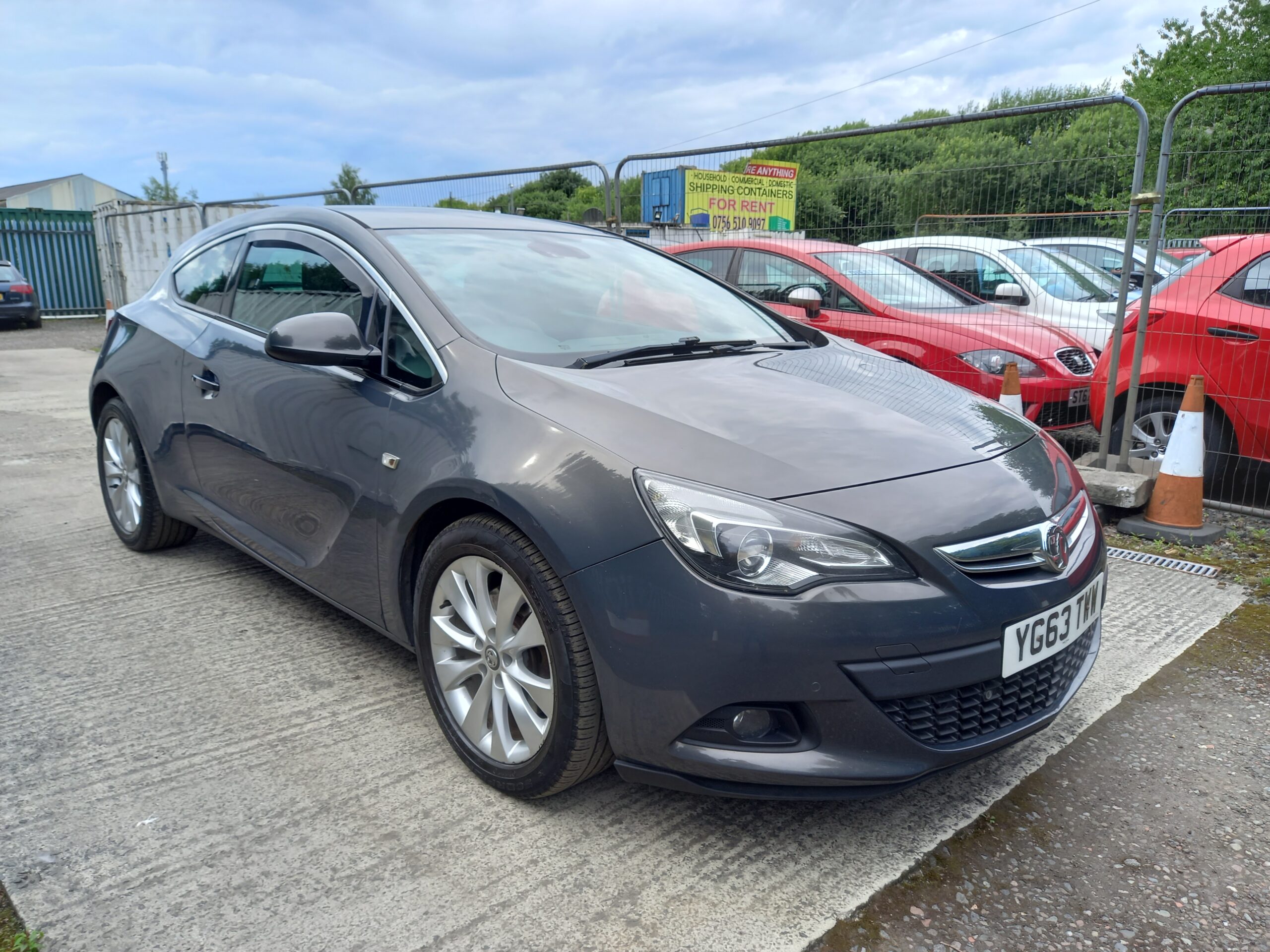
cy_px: 476
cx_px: 635
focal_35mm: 25
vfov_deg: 54.9
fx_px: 917
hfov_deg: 69.4
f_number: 2
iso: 25
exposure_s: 1/169
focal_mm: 4.6
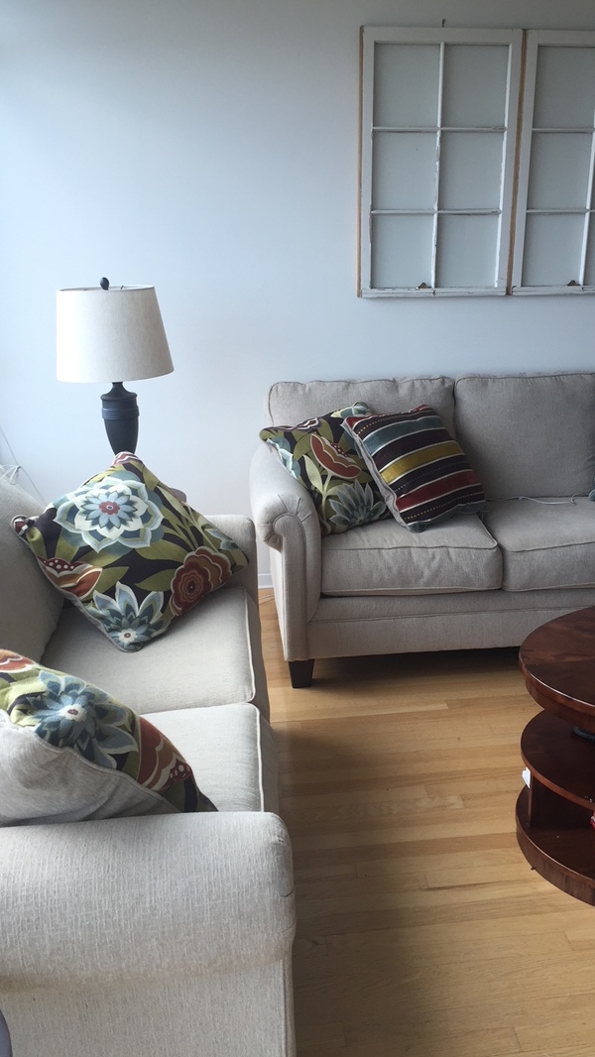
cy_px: 523
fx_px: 897
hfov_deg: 36.7
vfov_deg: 61.0
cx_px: 328
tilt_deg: -18.1
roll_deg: +1.0
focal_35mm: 32
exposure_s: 1/120
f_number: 2.2
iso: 32
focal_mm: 4.15
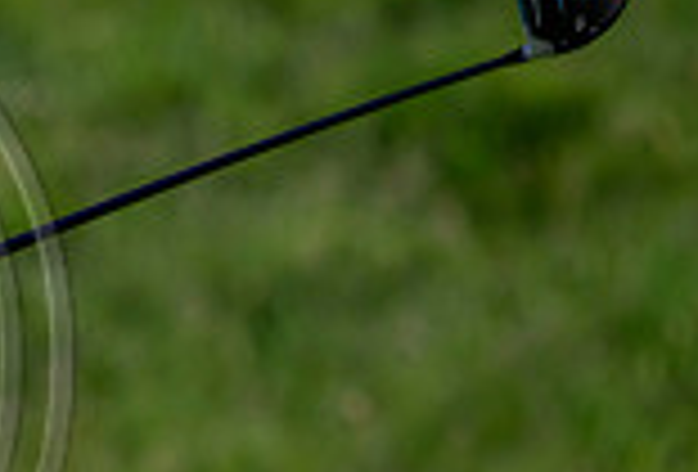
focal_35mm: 1690
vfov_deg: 0.8
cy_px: 249
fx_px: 32928
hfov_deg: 1.2
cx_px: -572
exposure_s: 1/4000
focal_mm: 400
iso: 500
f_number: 4.5
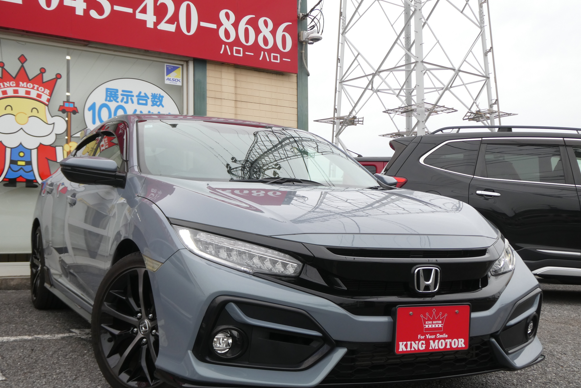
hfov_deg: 46.4
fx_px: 678
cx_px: 292
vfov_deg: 31.9
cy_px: 208
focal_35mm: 42
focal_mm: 7.2
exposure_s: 1/125
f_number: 4
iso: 80
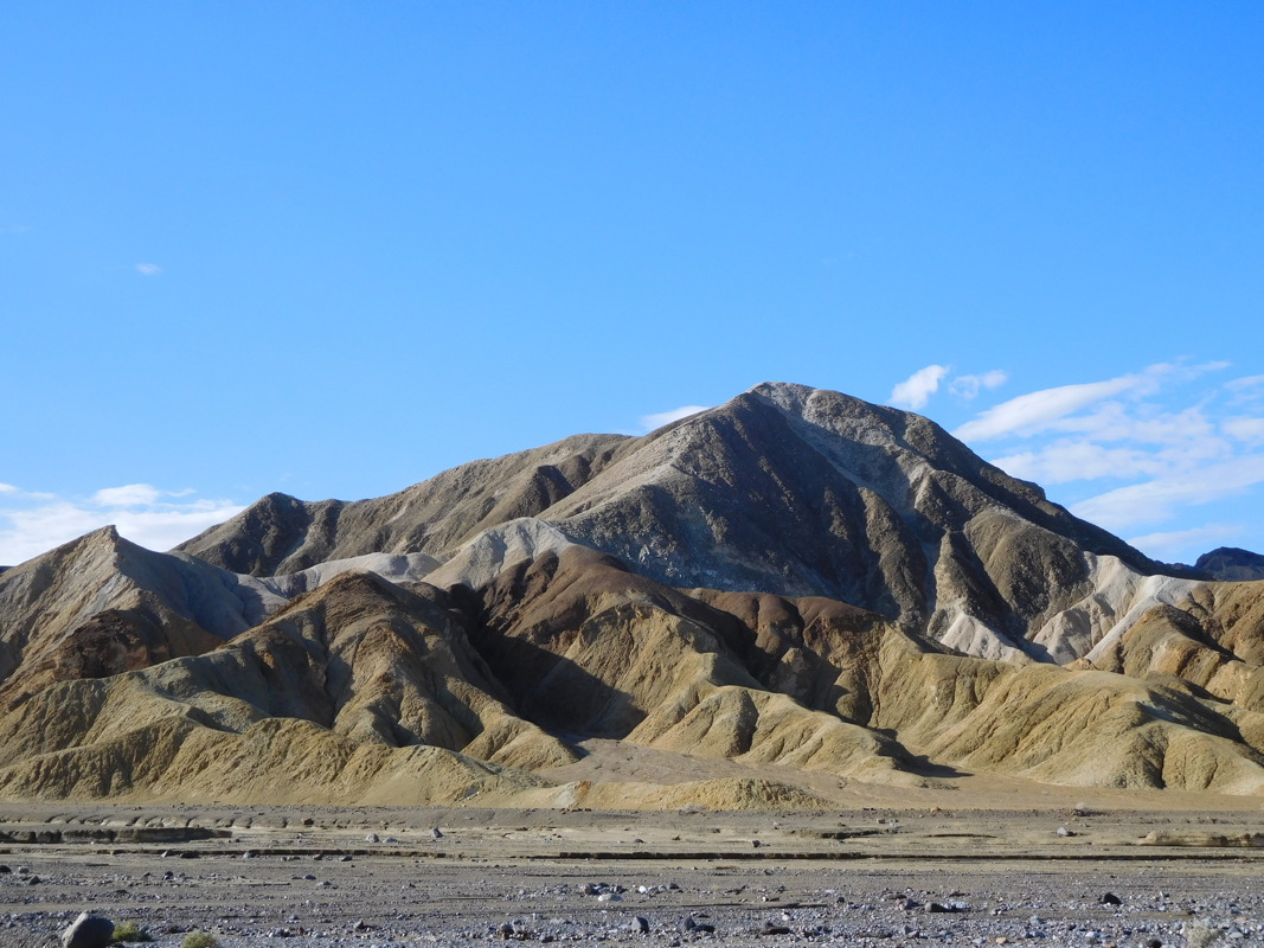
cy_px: 474
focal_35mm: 45
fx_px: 1643
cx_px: 632
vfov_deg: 32.2
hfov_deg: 42.1
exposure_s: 1/1000
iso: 125
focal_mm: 8
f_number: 4
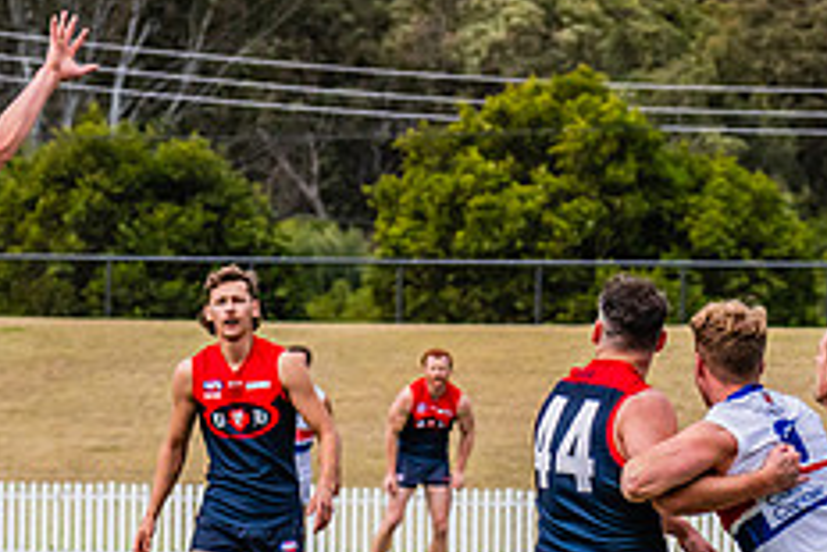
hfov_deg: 4.1
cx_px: -171
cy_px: 424
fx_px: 11470
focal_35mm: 499
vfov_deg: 2.8
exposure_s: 1/1600
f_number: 8
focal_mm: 170
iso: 800
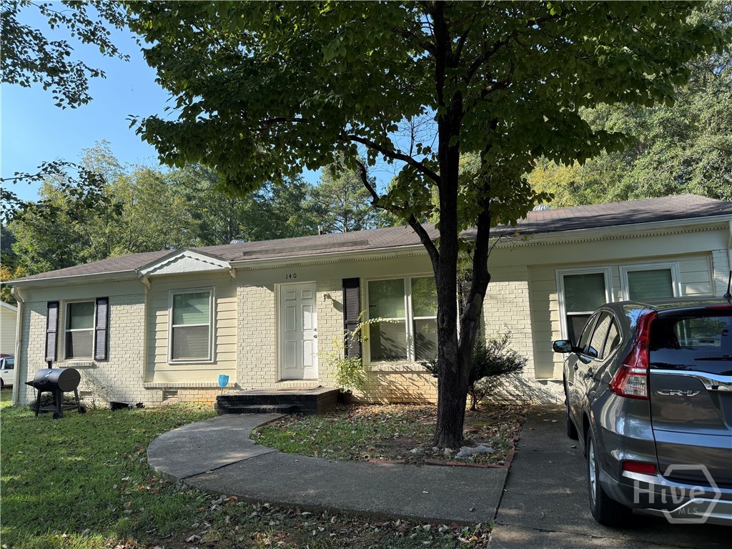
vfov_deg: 56.8
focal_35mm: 24
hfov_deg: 71.6
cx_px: 366
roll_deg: +1.7
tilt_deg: +8.5
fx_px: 508
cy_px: 274
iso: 100
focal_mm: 6.76
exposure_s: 1/1855
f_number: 1.78
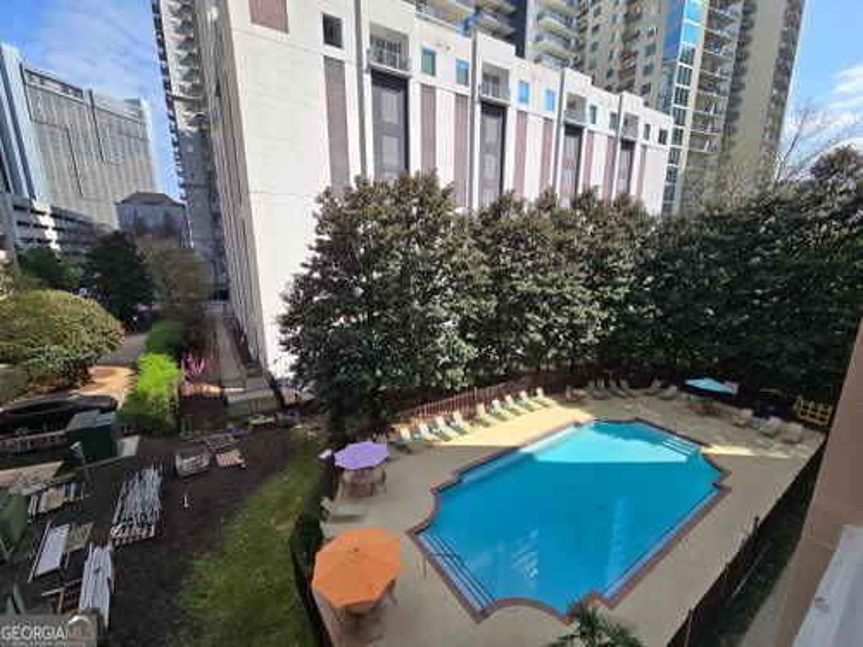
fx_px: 324
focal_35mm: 13
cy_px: 324
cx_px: 432
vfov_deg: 89.9
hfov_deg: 106.2
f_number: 2.2
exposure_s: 1/1361
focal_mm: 2.2
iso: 50
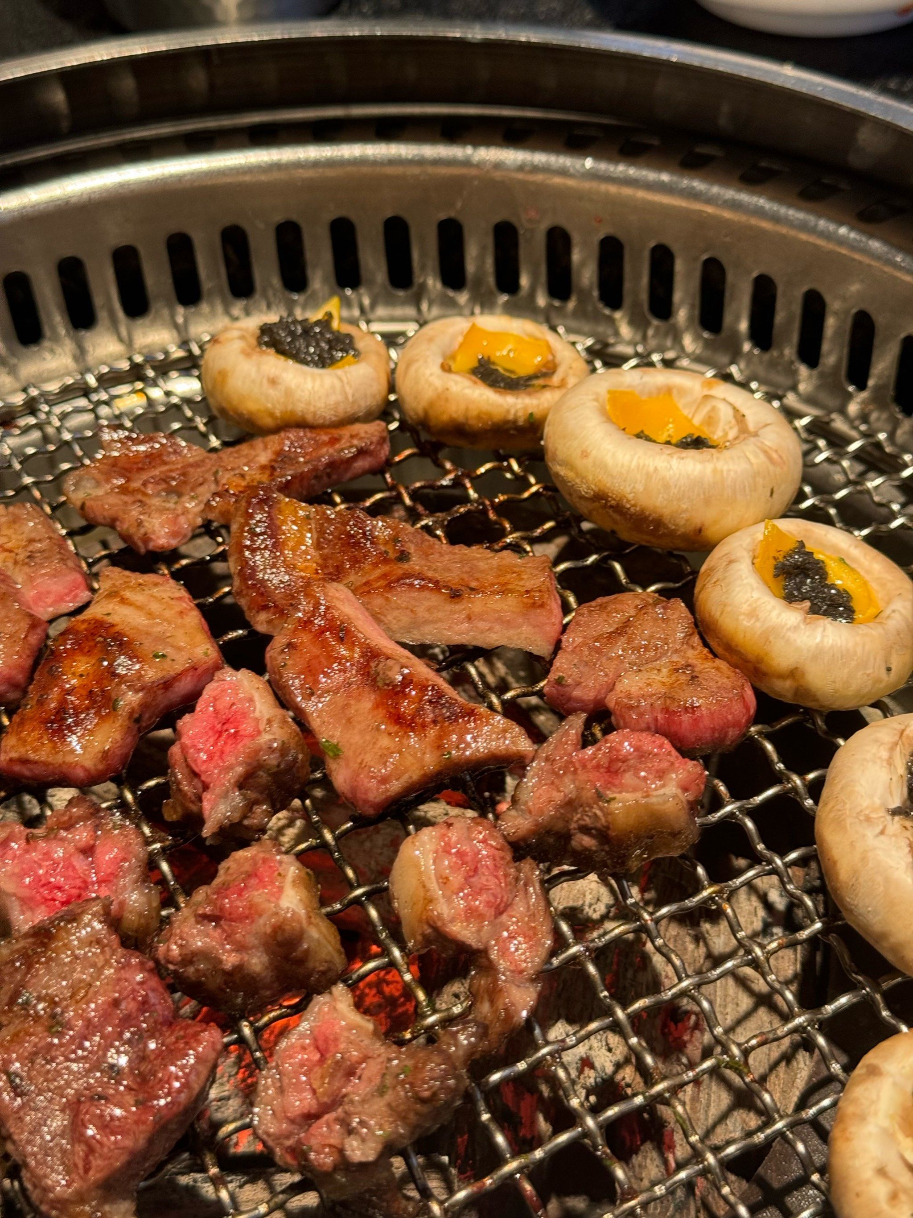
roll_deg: +3.0
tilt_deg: -41.8
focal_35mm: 48
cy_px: 609
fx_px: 1688
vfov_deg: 39.7
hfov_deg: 30.3
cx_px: 456
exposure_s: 1/60
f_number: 1.78
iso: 100
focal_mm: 6.76
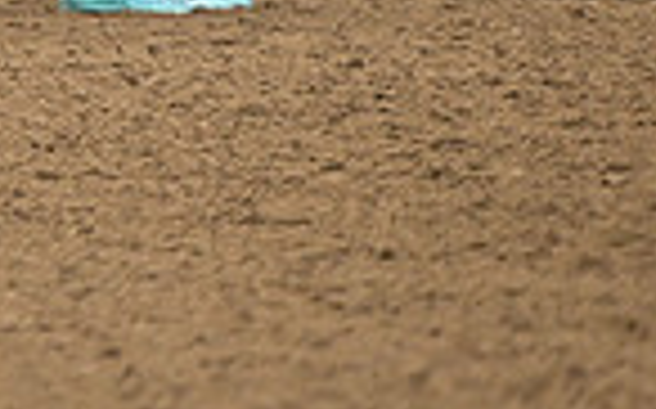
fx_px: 14470
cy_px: -407
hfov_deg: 2.6
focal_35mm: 810
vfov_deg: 1.6
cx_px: -193
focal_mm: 200
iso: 3200
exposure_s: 1/250
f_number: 2.8
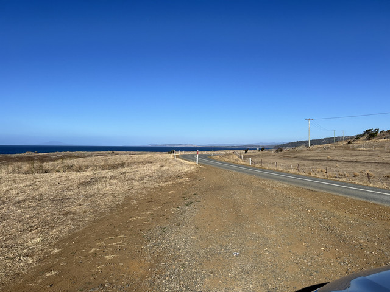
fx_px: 293
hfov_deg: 67.3
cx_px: 195
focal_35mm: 26
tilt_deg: -0.1
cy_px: 146
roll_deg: -1.8
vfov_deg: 53.1
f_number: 1.5
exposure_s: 1/7463
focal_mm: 5.7
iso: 50
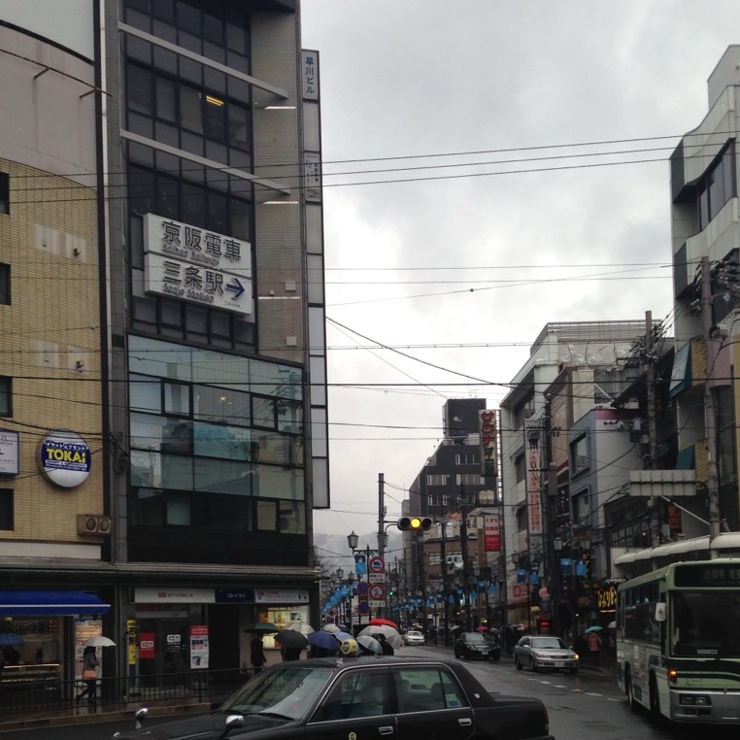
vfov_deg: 34.0
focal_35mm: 49
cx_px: 326
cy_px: 554
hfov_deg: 34.6
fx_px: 1185
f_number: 2.4
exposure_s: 1/616
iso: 50
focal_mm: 4.12
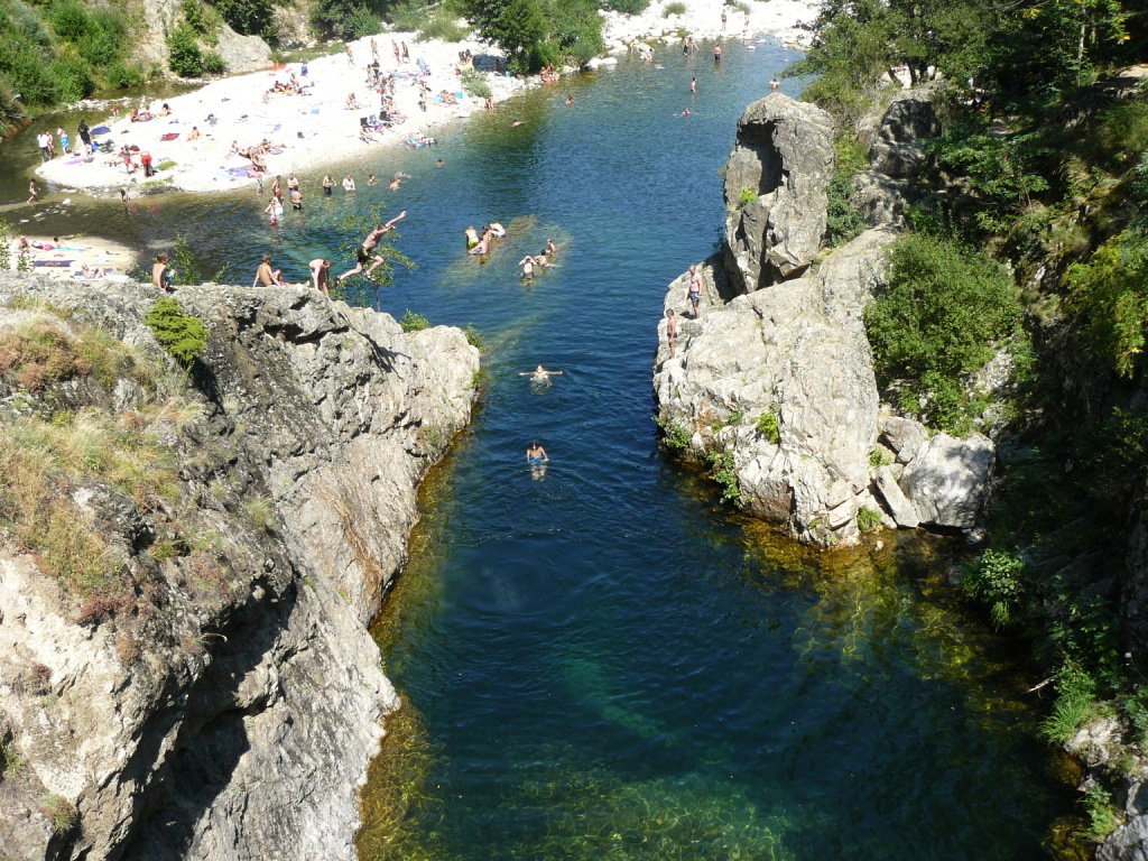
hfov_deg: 51.4
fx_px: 1194
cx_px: 574
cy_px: 430
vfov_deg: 39.7
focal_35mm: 36
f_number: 5.6
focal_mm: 6
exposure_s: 1/200
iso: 100
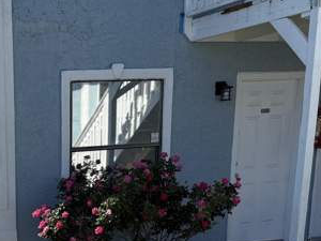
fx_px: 593
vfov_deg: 20.7
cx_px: -46
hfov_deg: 27.3
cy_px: 319
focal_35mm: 64
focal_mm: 6.76
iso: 80
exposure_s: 1/3759
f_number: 1.78
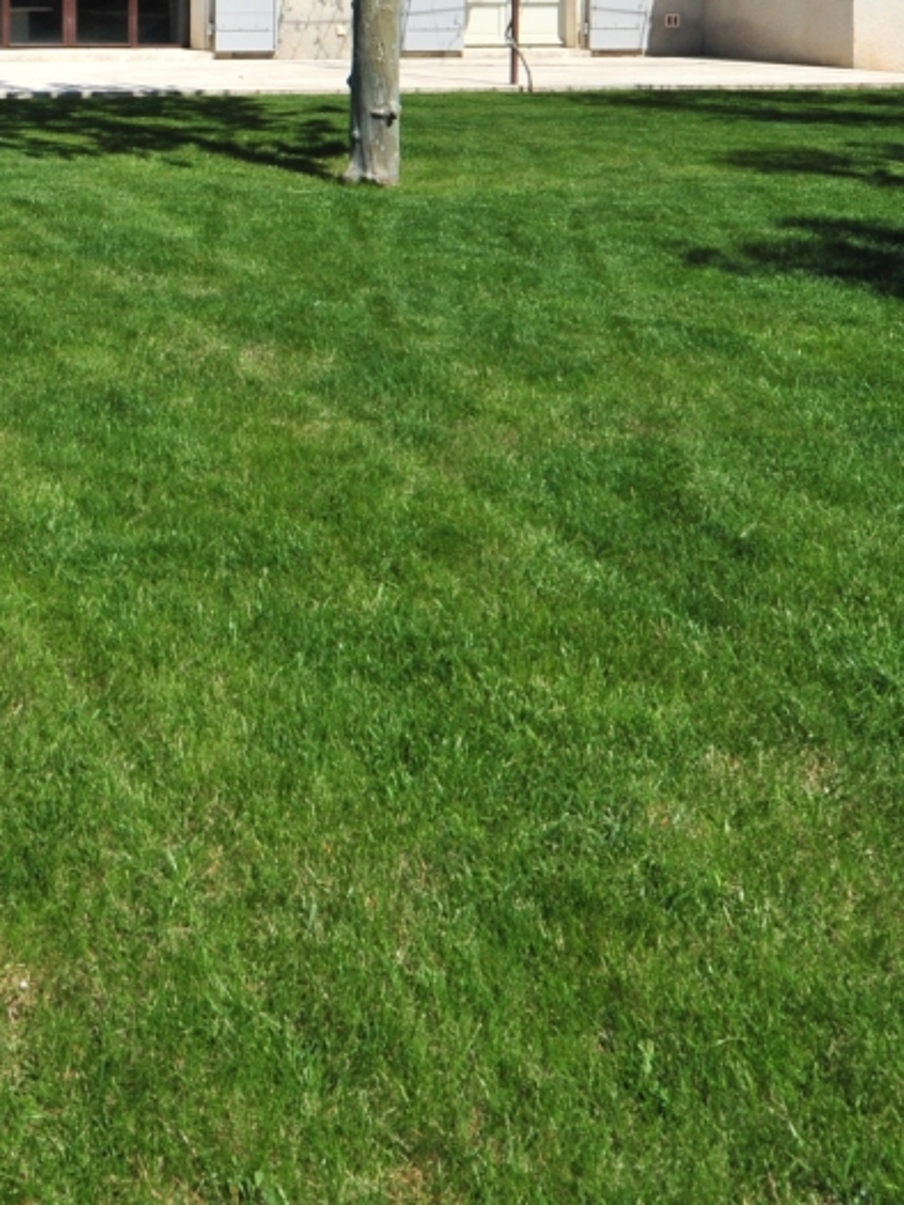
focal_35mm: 41
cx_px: -122
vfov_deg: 40.4
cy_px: 13
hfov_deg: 30.8
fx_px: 1427
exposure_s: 1/1250
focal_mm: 14
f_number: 14
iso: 800
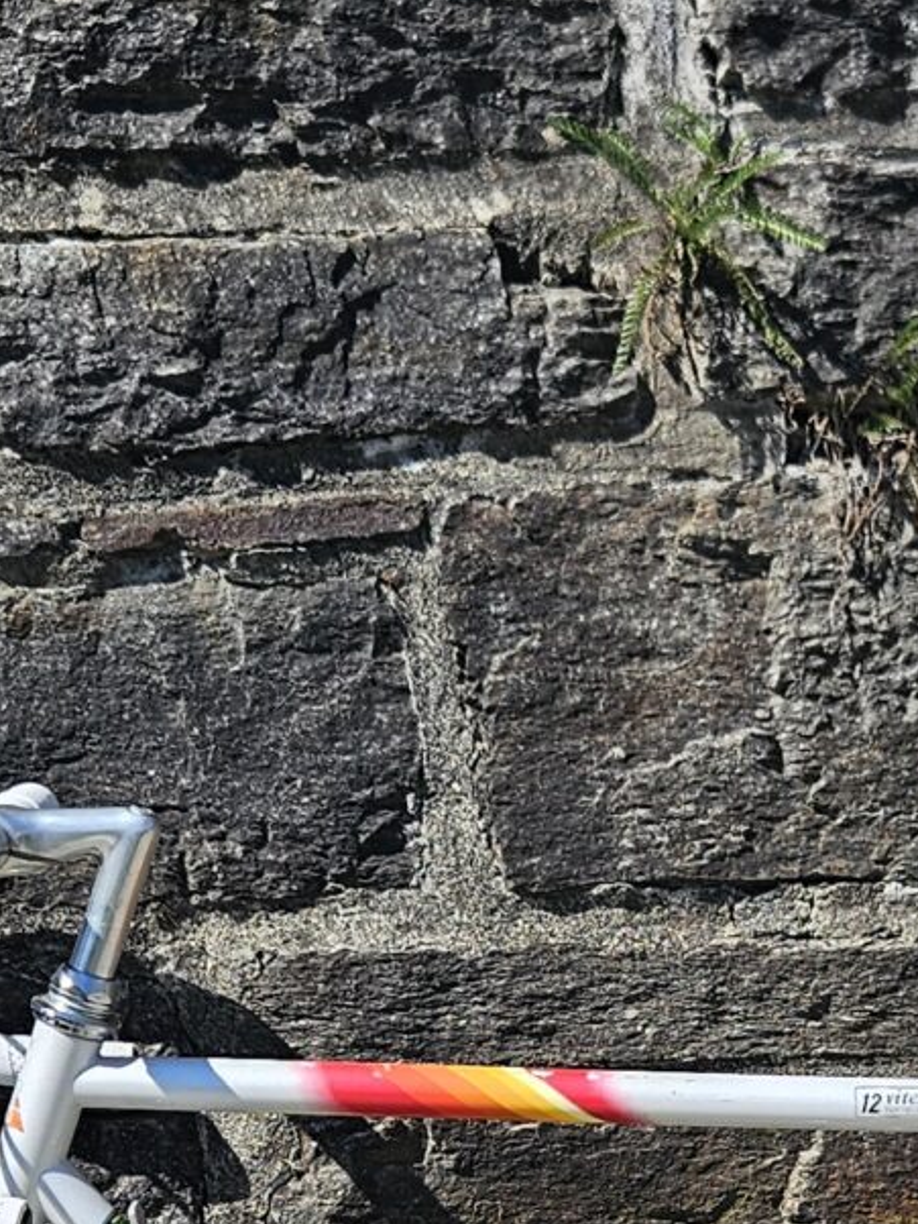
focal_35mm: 98
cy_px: 1200
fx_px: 3464
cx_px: 676
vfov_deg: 19.5
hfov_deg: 15.0
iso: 25
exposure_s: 1/1350
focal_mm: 5.4
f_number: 1.8
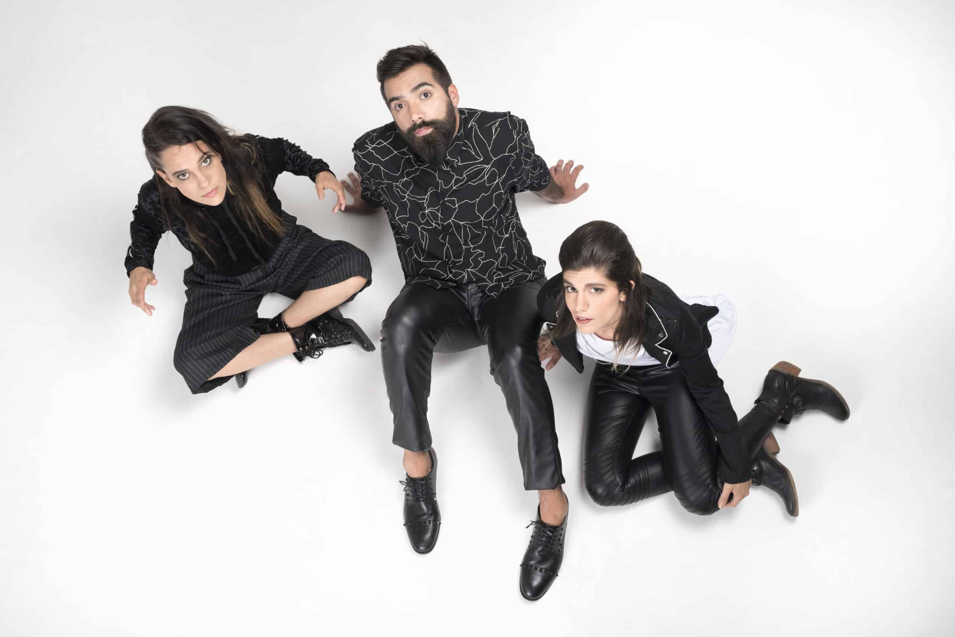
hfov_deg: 54.4
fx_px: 929
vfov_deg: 37.9
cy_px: 318
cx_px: 478
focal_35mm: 35
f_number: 11
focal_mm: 35
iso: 200
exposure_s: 1/160
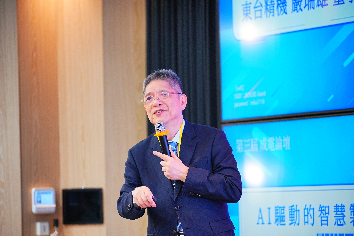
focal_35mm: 200
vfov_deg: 6.9
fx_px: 1967
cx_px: 177
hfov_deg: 10.3
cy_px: 118
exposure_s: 1/125
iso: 2000
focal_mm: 200
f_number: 4
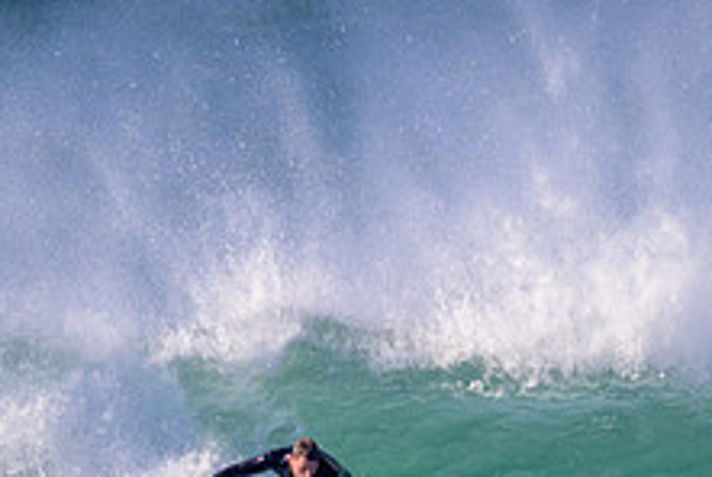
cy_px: 575
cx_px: 509
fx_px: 41529
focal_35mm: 2097
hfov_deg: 1.0
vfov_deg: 0.7
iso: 2000
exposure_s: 1/2000
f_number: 11
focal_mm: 800
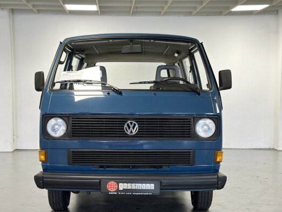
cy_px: 127
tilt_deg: -5.0
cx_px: 134
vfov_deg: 24.8
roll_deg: +0.0
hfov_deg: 32.7
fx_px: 481
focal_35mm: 59
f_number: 1.78
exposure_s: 1/68
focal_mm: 6.86
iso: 125
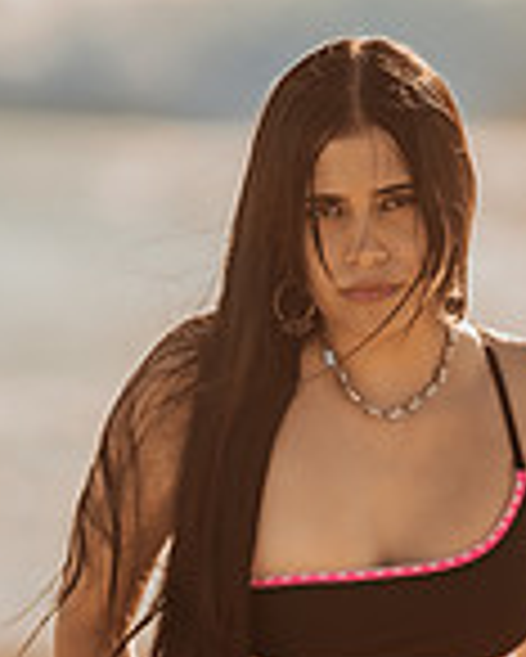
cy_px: 418
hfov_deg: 4.0
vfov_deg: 5.0
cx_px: 369
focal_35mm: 390
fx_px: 7581
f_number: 1.8
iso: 80
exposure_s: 1/4000
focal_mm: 135
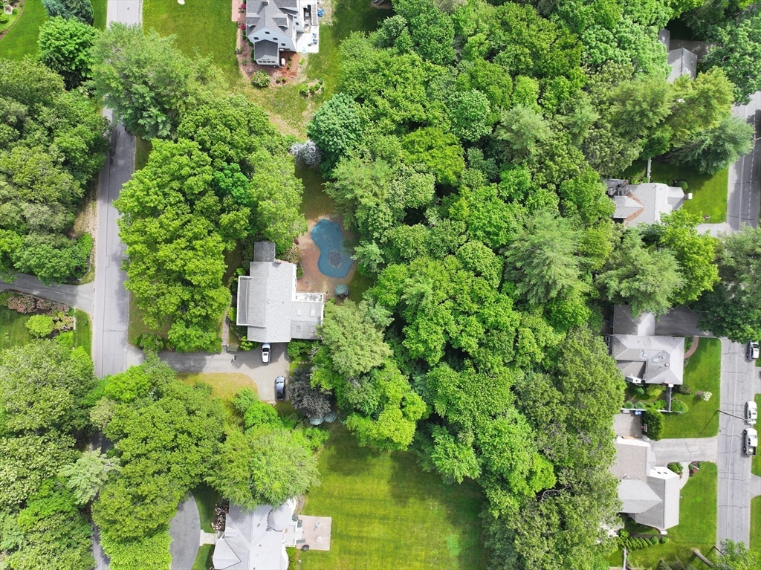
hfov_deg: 71.6
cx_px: 380
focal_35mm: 24
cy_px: 285
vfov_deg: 56.8
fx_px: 527
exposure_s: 1/640
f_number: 2.8
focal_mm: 12.29
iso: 100
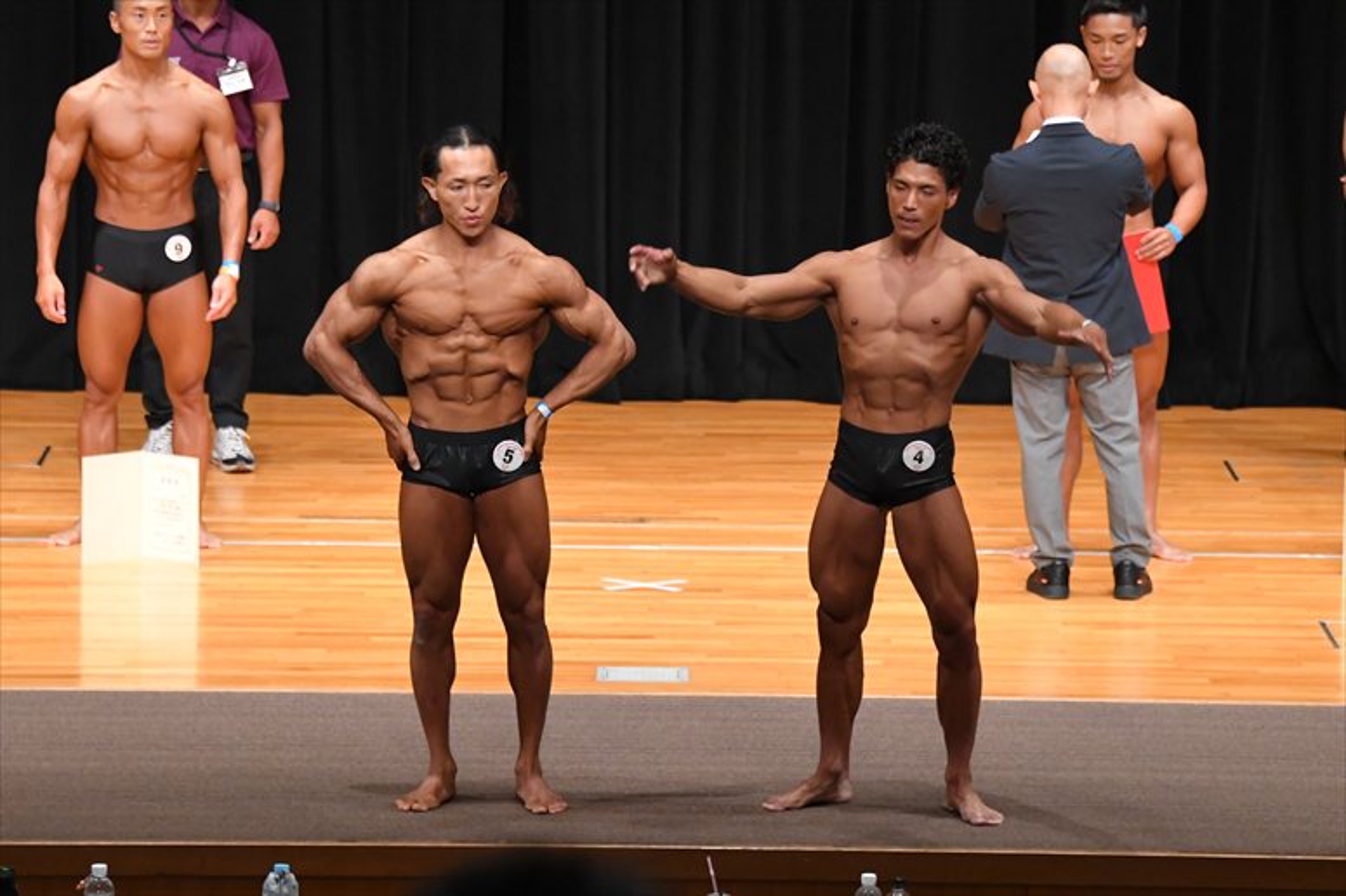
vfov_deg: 6.8
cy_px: 448
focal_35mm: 202
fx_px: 7549
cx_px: 673
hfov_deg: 10.2
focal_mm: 135
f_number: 5.6
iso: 5000
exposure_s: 1/400
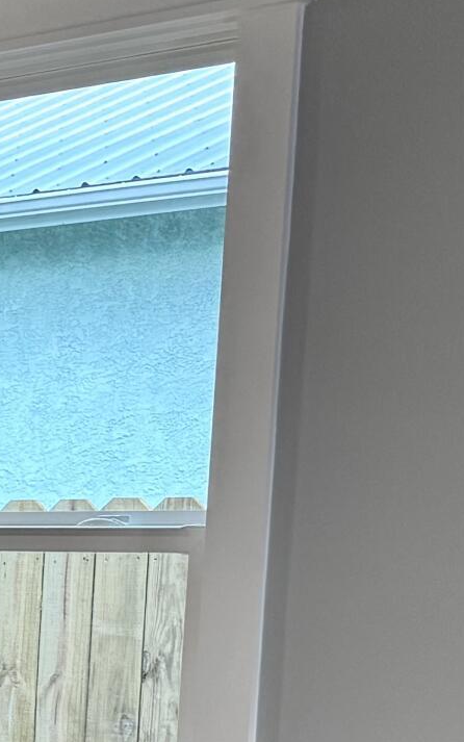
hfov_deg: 9.0
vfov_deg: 18.8
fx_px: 2164
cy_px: 775
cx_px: -1078
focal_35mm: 107
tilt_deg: -6.0
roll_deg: +0.4
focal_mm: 6.76
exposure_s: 1/120
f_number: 1.78
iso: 125
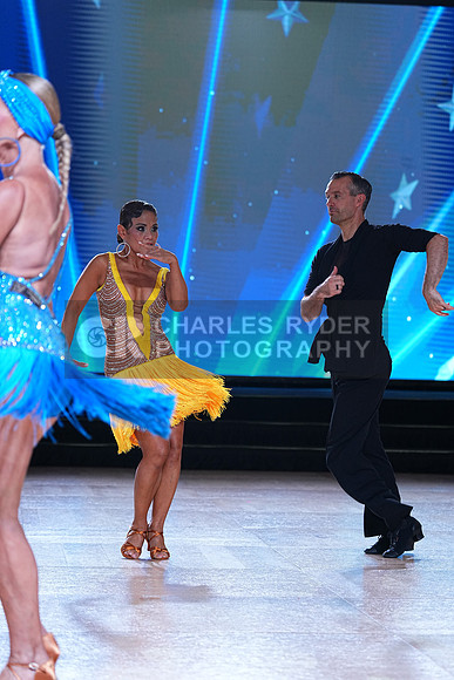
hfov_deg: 11.8
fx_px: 2193
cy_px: 340
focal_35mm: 116
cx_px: 227
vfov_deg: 17.6
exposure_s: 1/400
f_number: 4
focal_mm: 116
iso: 1000
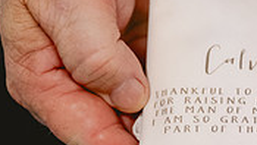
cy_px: 137
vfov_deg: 7.8
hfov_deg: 13.7
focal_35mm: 156
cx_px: 220
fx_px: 1065
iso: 2000
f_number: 2.8
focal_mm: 45
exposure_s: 1/400
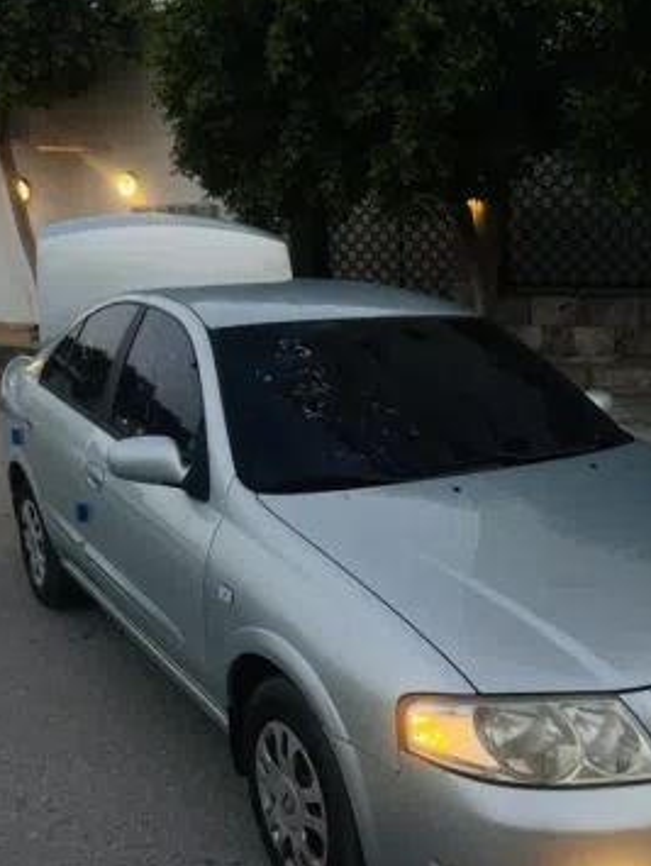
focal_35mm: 39
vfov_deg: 47.7
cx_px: 458
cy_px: 487
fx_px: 976
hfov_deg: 36.3
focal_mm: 5.7
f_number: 1.5
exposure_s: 1/121
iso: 100
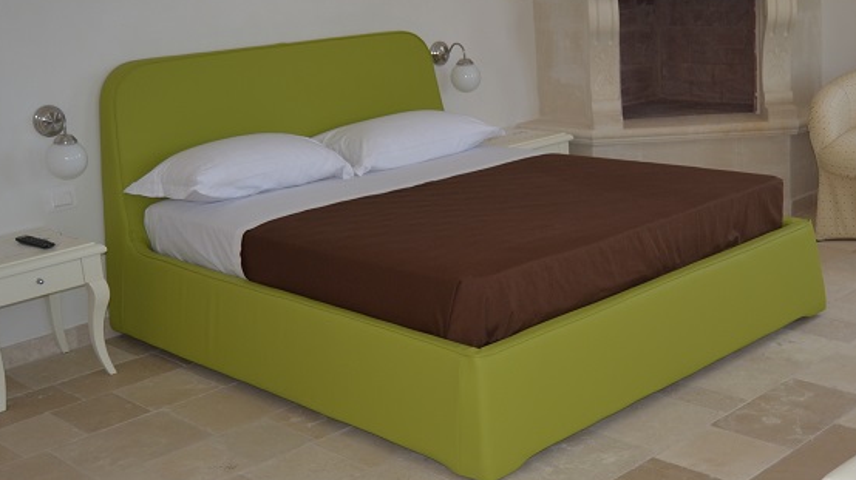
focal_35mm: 48
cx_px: 592
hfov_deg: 42.2
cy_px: 239
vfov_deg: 24.9
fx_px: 1089
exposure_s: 1/125
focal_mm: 18
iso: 125
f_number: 3.5
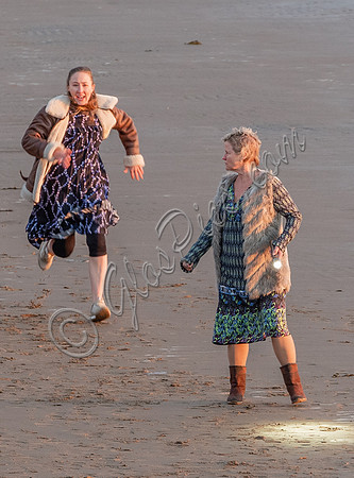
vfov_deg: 2.4
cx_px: 376
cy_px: 319
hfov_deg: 1.8
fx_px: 11456
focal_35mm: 833
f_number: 5.6
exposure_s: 1/160
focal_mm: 200
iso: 640
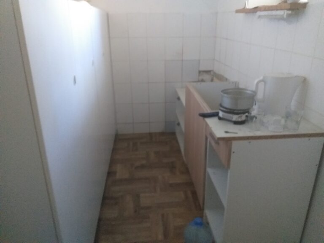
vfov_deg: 51.4
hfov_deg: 65.3
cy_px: 122
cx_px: 162
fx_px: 253
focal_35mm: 27
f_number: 1.9
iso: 800
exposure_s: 1/17
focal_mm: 3.6
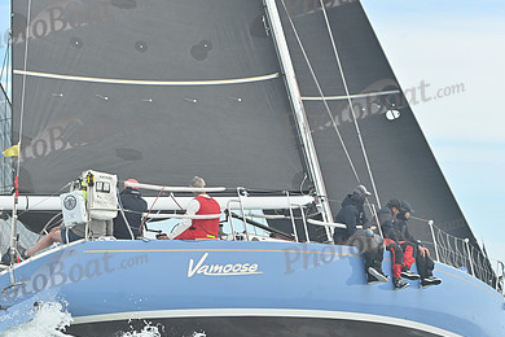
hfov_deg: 19.6
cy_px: 191
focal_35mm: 104
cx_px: 216
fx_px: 1459
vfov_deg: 13.2
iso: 320
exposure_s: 1/1250
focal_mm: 70
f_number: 6.3
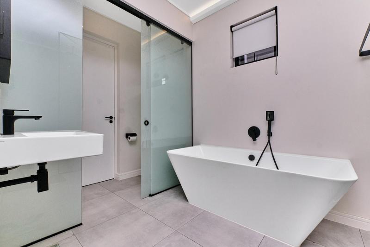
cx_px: 185
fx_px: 154
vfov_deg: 77.3
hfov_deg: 100.4
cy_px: 124
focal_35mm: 15
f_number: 10
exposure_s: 1/200
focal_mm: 10
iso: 800
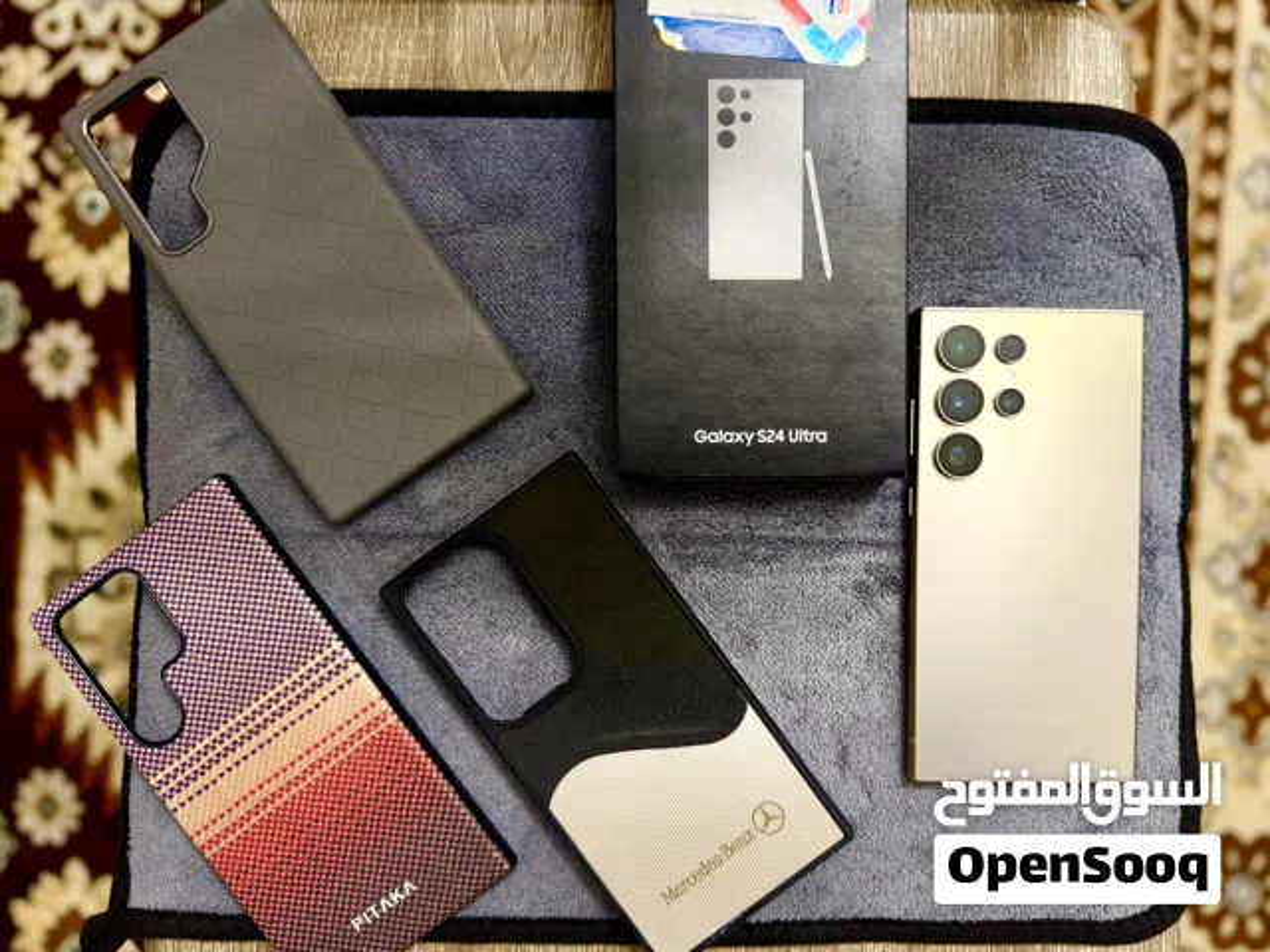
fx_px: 881
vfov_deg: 56.8
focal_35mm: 24
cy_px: 476
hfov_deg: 71.6
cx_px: 635
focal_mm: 6.76
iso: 100
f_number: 1.78
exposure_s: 1/100
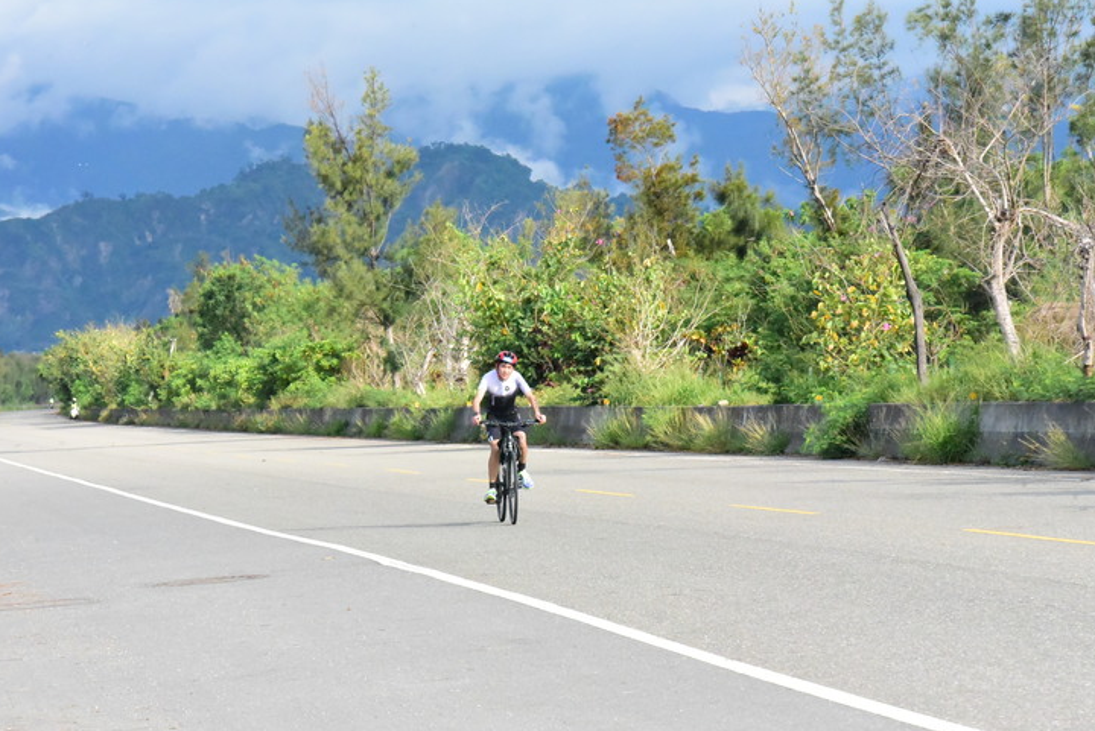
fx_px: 4778
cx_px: 506
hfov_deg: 13.1
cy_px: 375
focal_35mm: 157
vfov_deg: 8.8
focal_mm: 145
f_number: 16
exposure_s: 1/4000
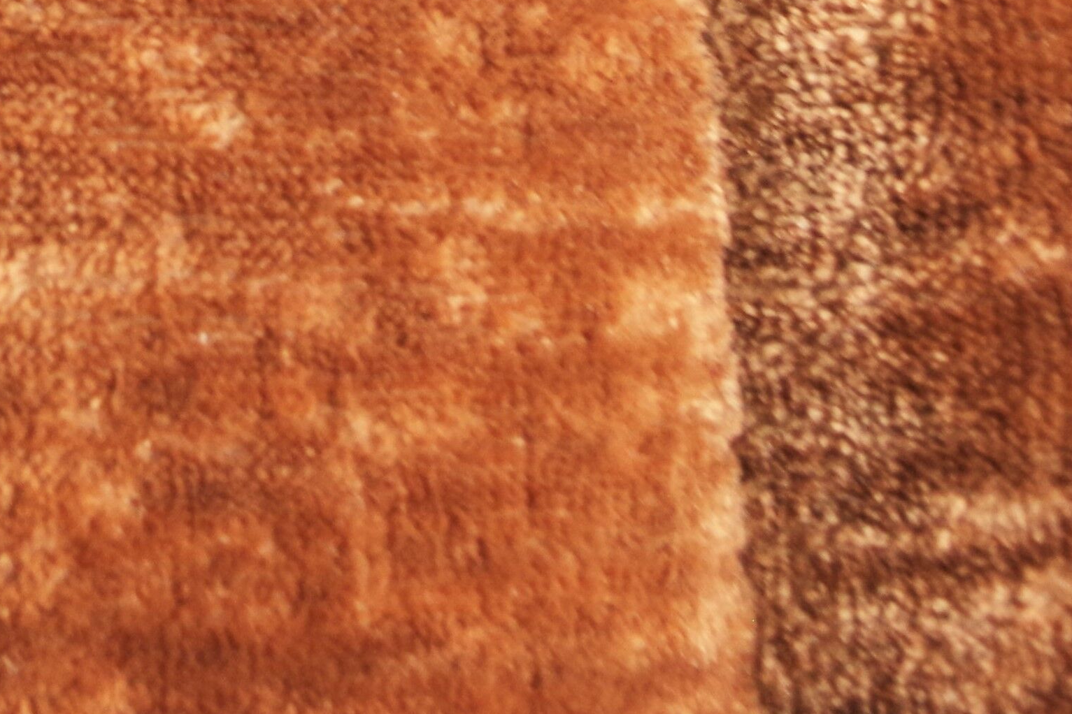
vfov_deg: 12.2
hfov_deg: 18.9
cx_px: -146
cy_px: -560
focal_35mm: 103
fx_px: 3067
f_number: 3.5
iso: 800
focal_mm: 18
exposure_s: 1/50
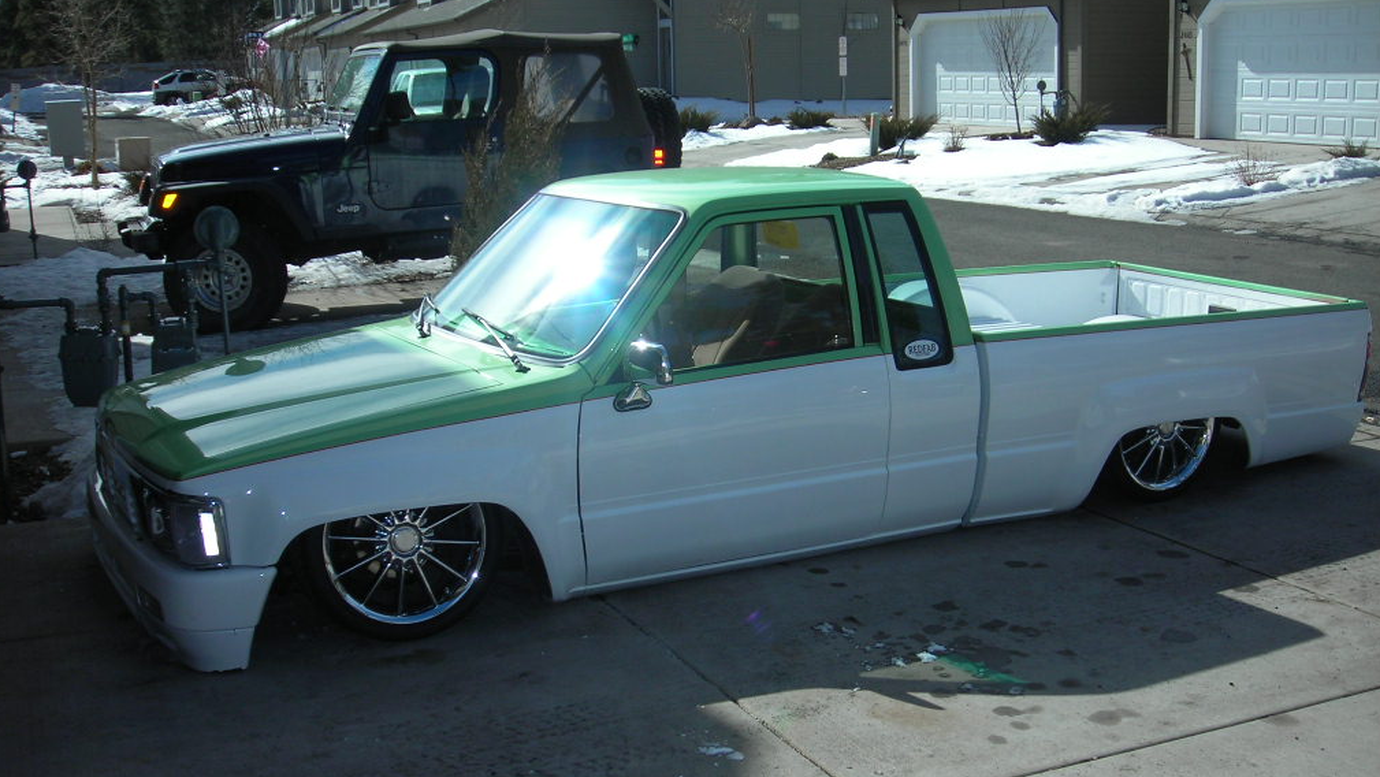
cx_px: 684
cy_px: 451
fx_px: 1537
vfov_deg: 28.3
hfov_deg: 48.3
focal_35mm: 42
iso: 50
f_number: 3.2
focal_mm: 6.3
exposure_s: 1/799
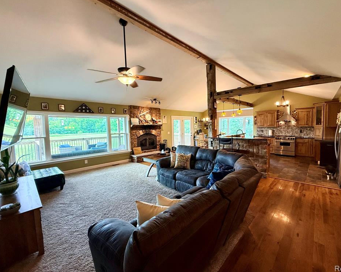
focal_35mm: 15
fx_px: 151
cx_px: 185
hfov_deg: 96.6
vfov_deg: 84.0
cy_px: 135
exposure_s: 1/120
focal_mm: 2.22
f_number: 2.2
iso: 400
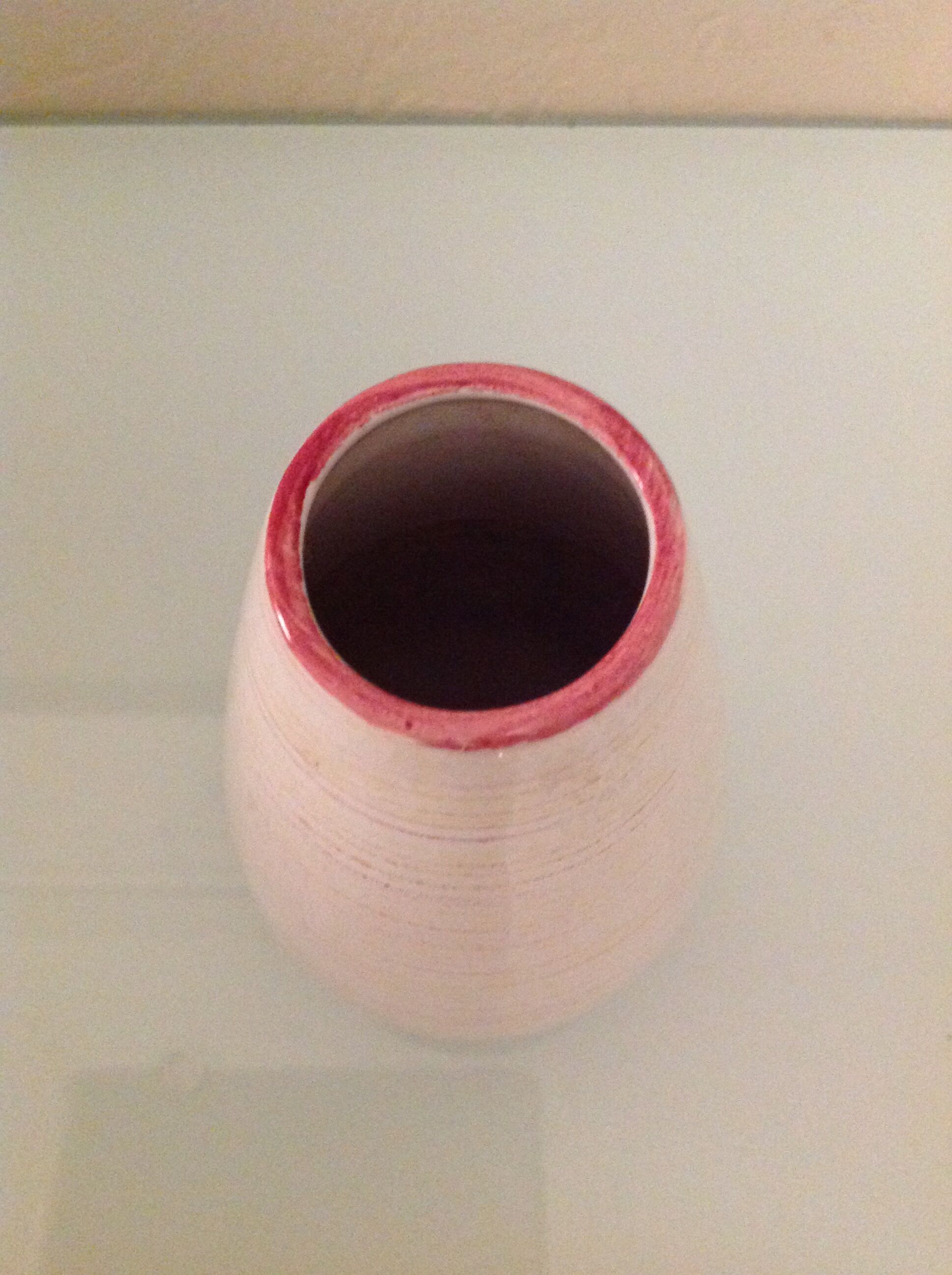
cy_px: 638
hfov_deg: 40.6
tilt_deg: -69.8
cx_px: 476
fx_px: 1287
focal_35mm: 35
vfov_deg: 52.7
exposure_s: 1/17
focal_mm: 4.28
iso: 640
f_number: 2.4
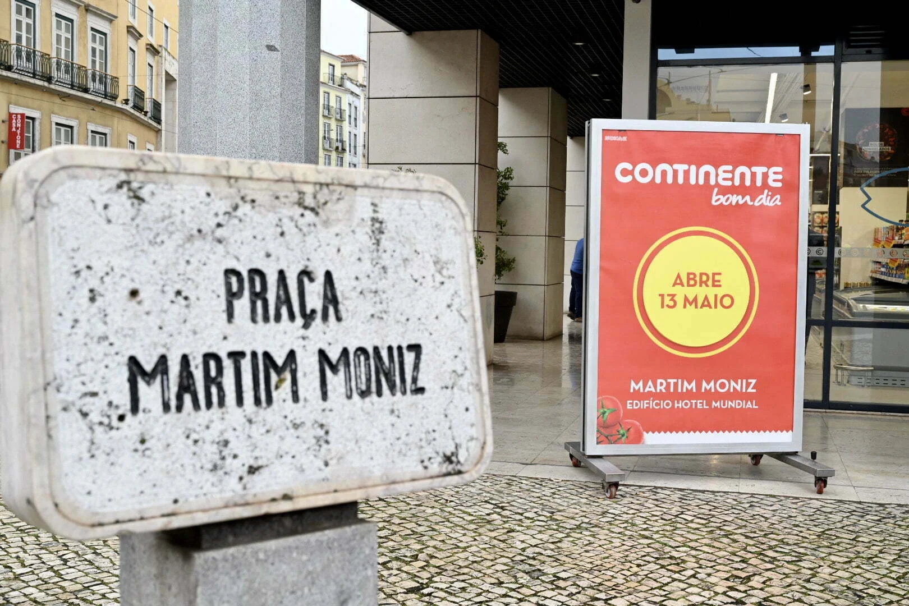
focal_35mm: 42
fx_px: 1060
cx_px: 454
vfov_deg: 31.9
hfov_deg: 46.4
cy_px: 303
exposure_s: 1/125
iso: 800
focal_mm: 42
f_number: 8
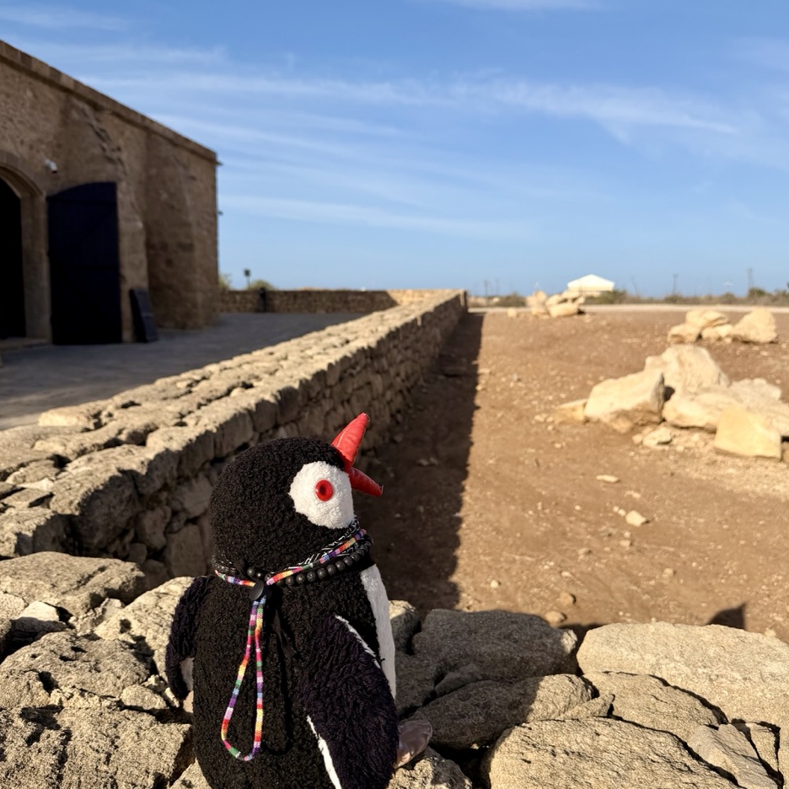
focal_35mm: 29
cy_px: 403
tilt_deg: -8.0
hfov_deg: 55.6
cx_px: 400
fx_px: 748
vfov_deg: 55.6
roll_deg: -1.7
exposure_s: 1/7353
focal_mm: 6.76
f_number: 1.78
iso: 80
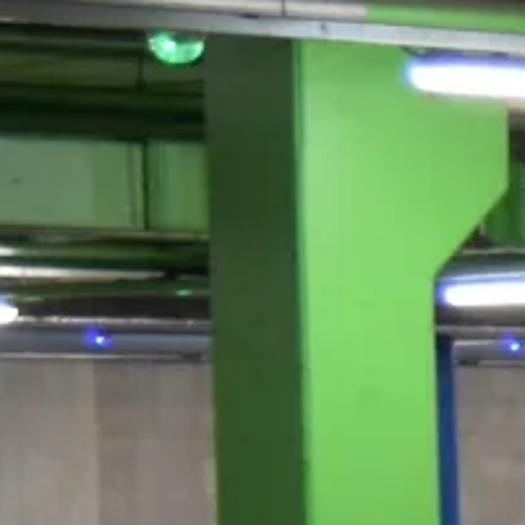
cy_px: 946
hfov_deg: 4.8
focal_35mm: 316
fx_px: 5422
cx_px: 2379
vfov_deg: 5.5
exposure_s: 1/60
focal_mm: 26
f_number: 4
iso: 1600
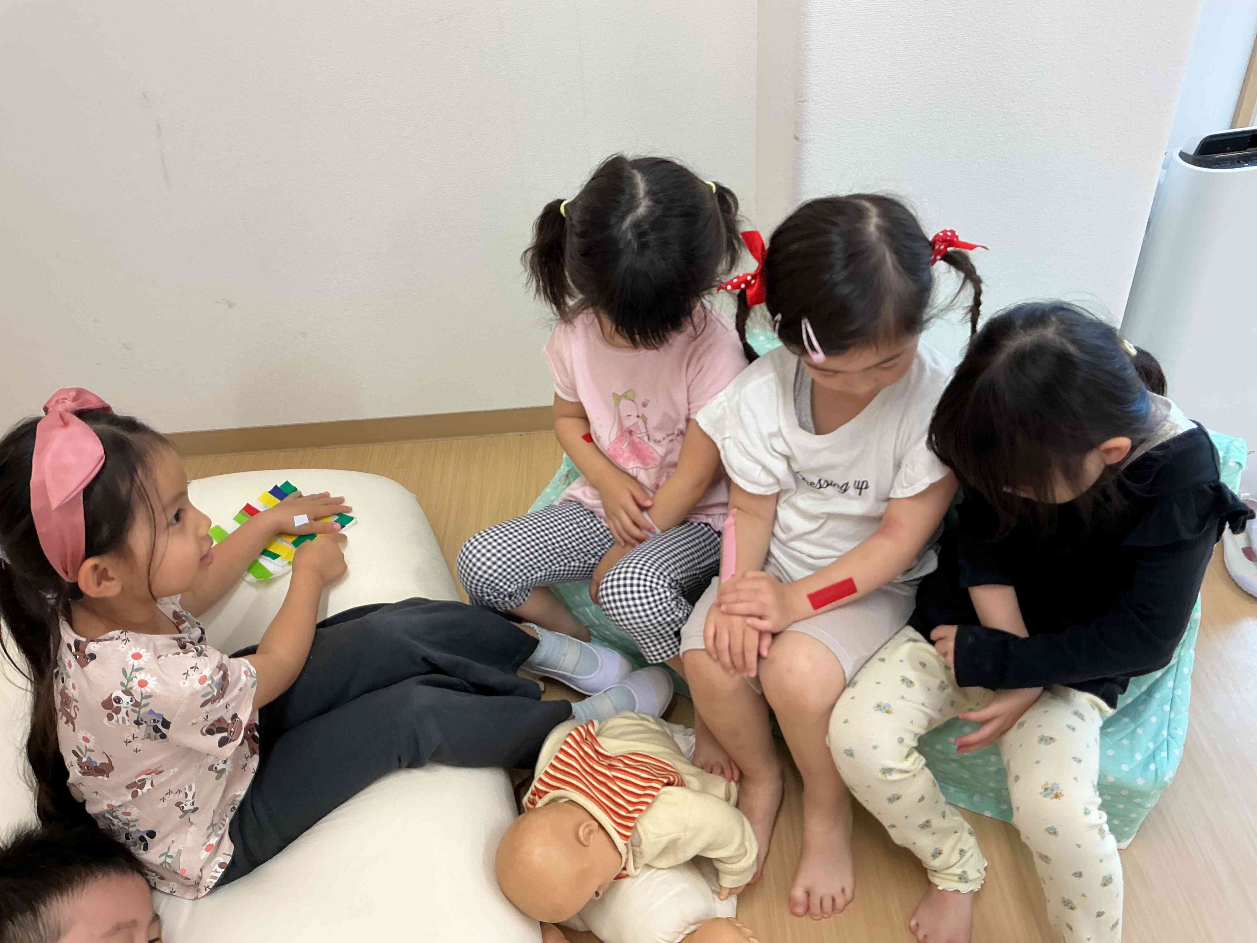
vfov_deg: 48.2
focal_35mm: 29
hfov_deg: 61.7
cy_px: 472
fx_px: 1053
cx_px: 628
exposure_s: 1/60
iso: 40
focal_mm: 3
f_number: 1.8
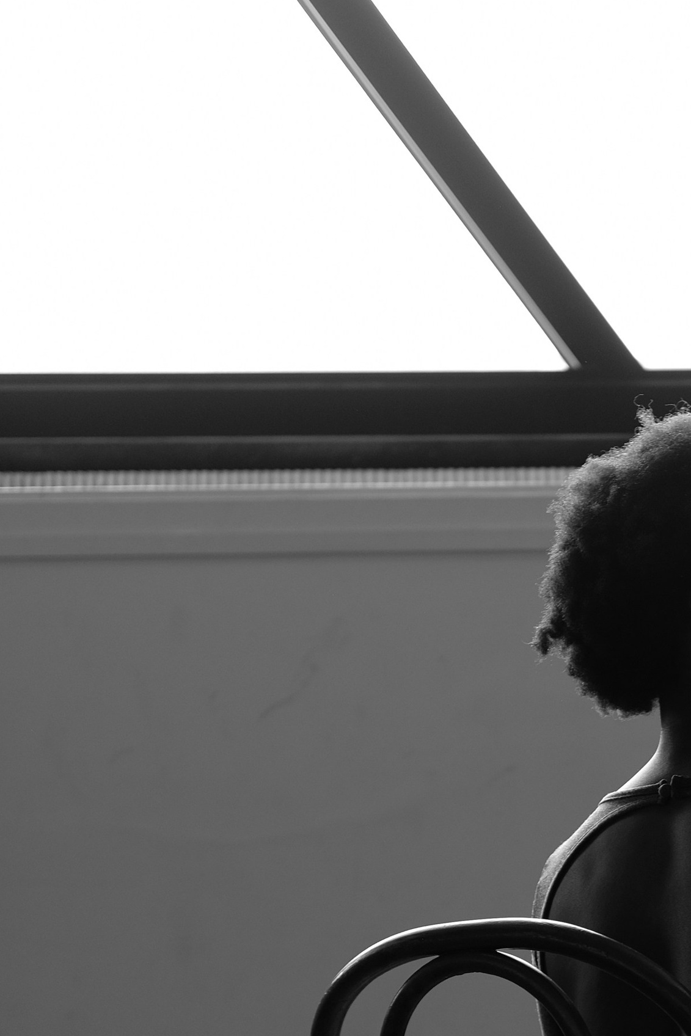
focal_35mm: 120
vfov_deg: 16.6
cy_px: 1132
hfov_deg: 11.3
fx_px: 3454
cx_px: 698
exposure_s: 1/125
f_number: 2
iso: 200
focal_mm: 35
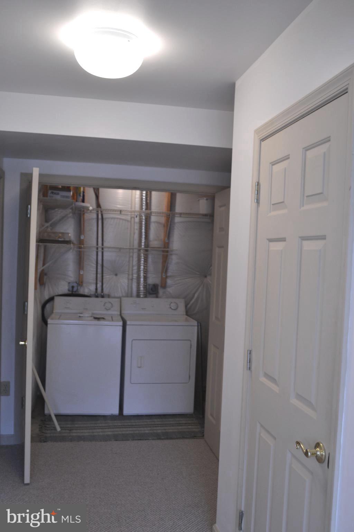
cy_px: 266
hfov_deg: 36.9
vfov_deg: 53.1
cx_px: 177
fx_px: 531
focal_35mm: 36
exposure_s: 1/40
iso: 400
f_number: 4
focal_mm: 24
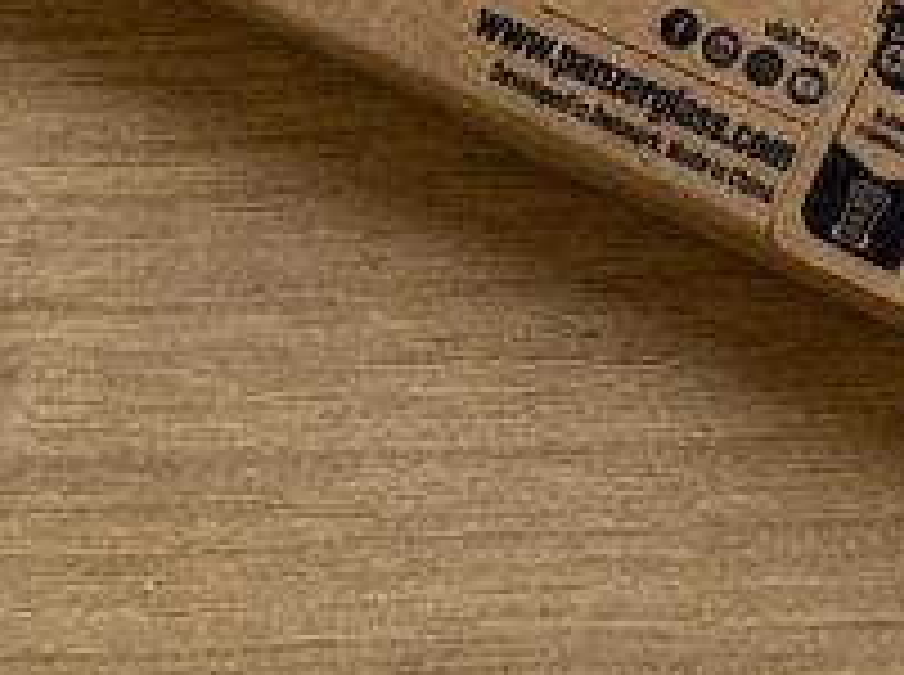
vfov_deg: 5.8
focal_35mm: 245
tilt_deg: -77.6
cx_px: 1902
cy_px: -882
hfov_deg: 7.7
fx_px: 6387
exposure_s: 1/60
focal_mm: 6.76
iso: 125
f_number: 1.78
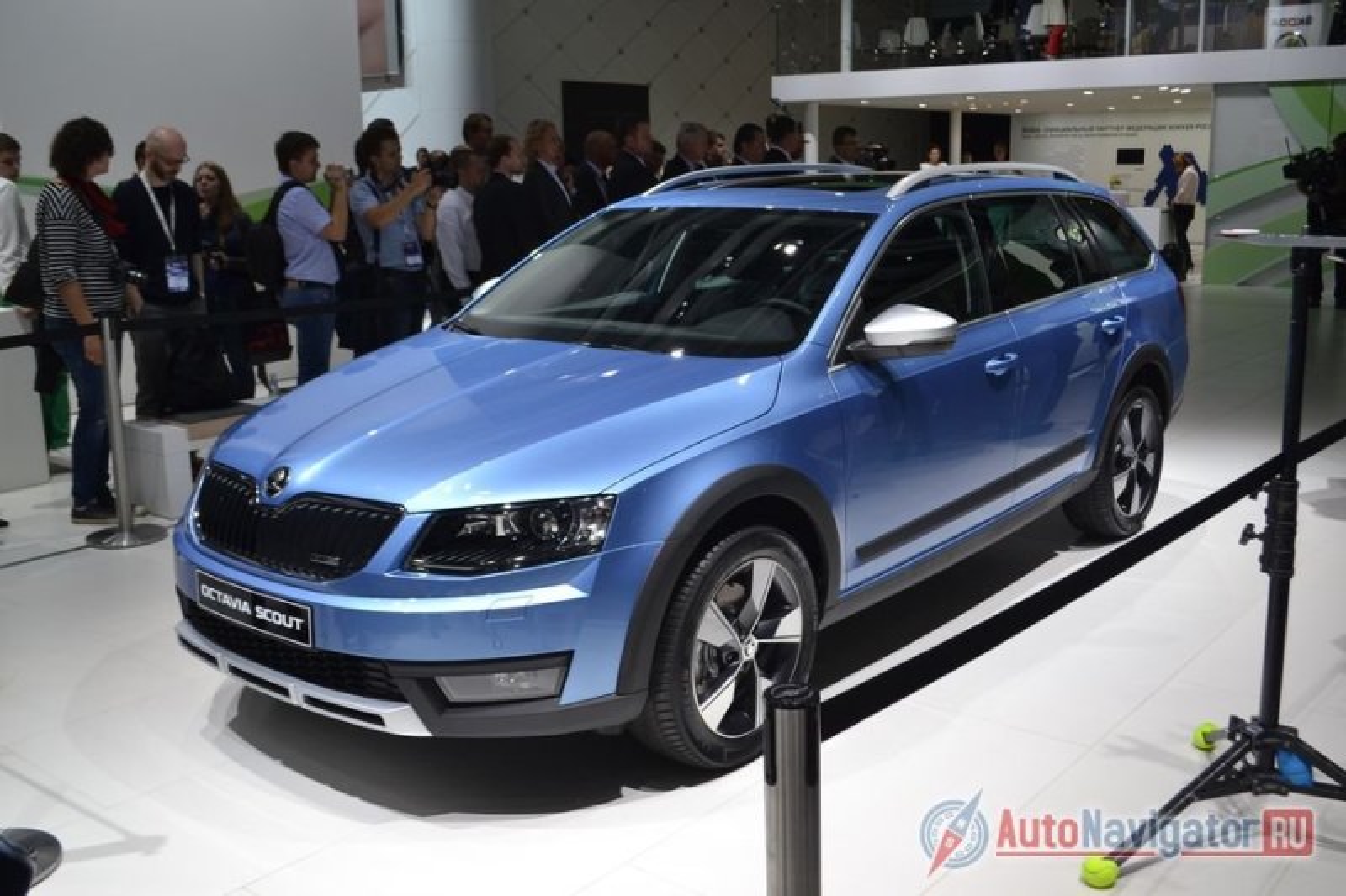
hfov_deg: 53.1
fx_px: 1346
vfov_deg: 36.9
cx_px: 673
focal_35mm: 36
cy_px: 448
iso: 280
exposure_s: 1/125
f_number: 5.6
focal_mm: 24
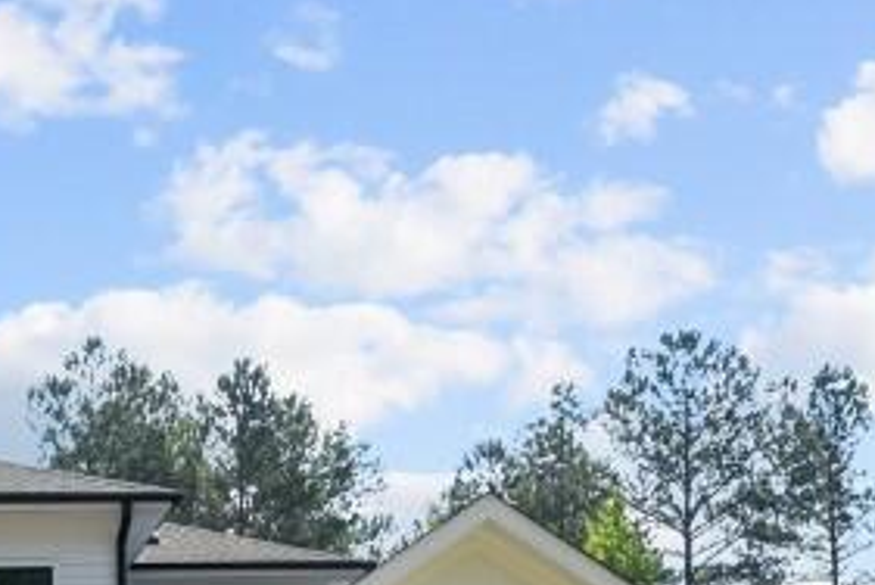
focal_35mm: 86
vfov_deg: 14.7
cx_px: -190
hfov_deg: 21.8
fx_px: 2092
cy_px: 918
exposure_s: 1/125
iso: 100
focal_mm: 21
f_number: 5.6
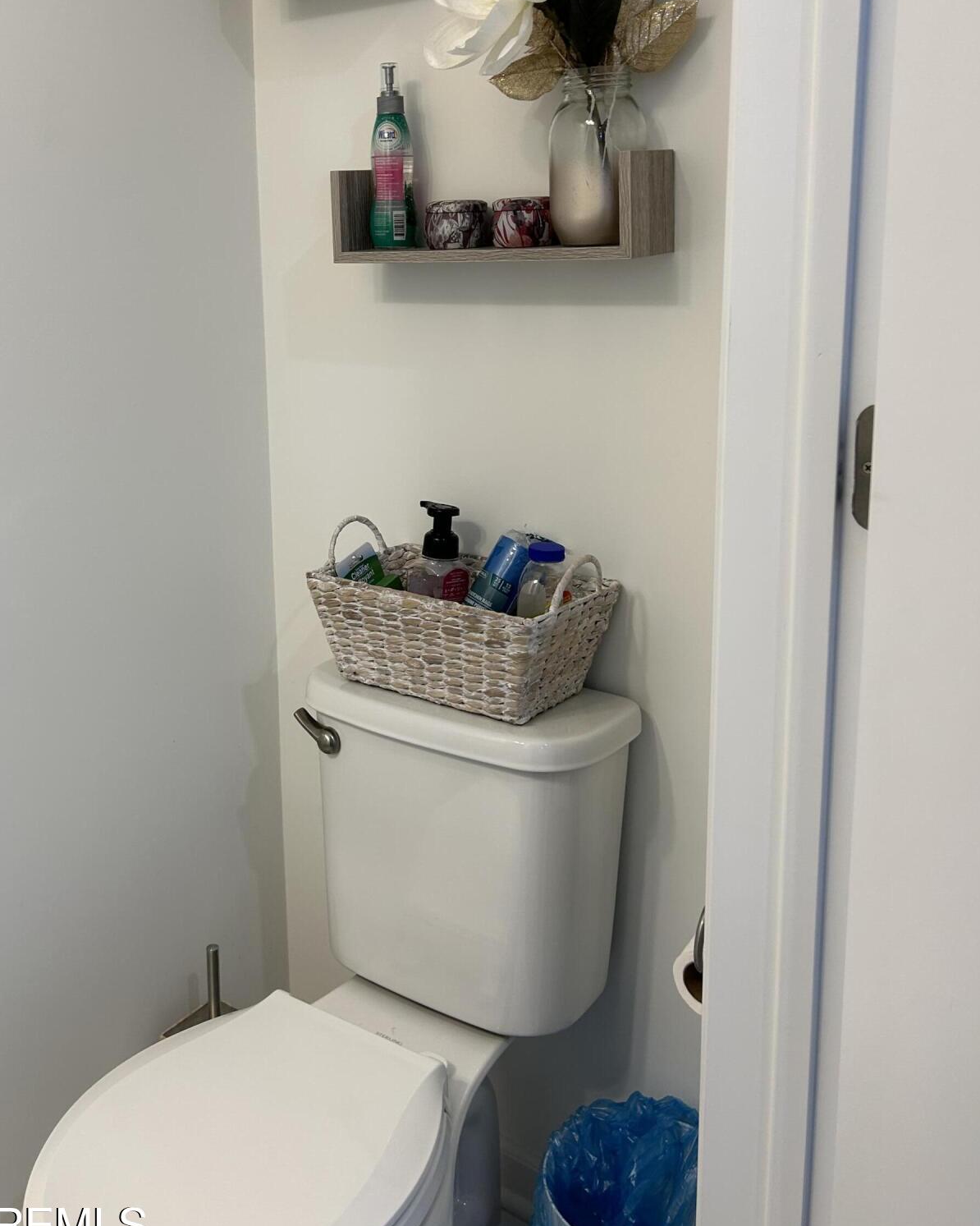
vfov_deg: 52.4
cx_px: 379
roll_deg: +2.2
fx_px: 1233
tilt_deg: -11.1
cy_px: 480
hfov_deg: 43.1
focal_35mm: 34
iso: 64
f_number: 1.5
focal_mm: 5.7
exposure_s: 1/120
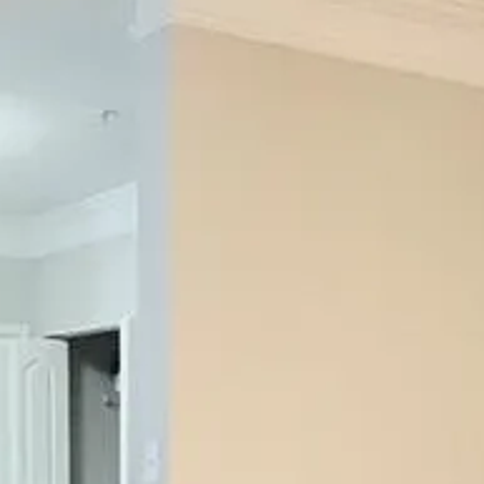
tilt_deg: -9.1
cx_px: 105
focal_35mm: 77
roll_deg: -0.2
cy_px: 652
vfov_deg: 20.3
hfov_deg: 22.2
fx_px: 1218
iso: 1250
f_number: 2.2
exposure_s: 1/60
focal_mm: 2.22
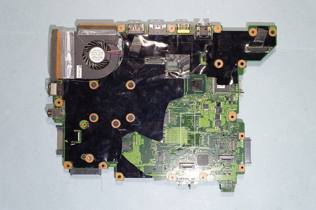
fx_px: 342
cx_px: 158
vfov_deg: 34.1
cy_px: 105
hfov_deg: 49.6
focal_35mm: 39
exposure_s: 1/5
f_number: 8
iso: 100
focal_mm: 26
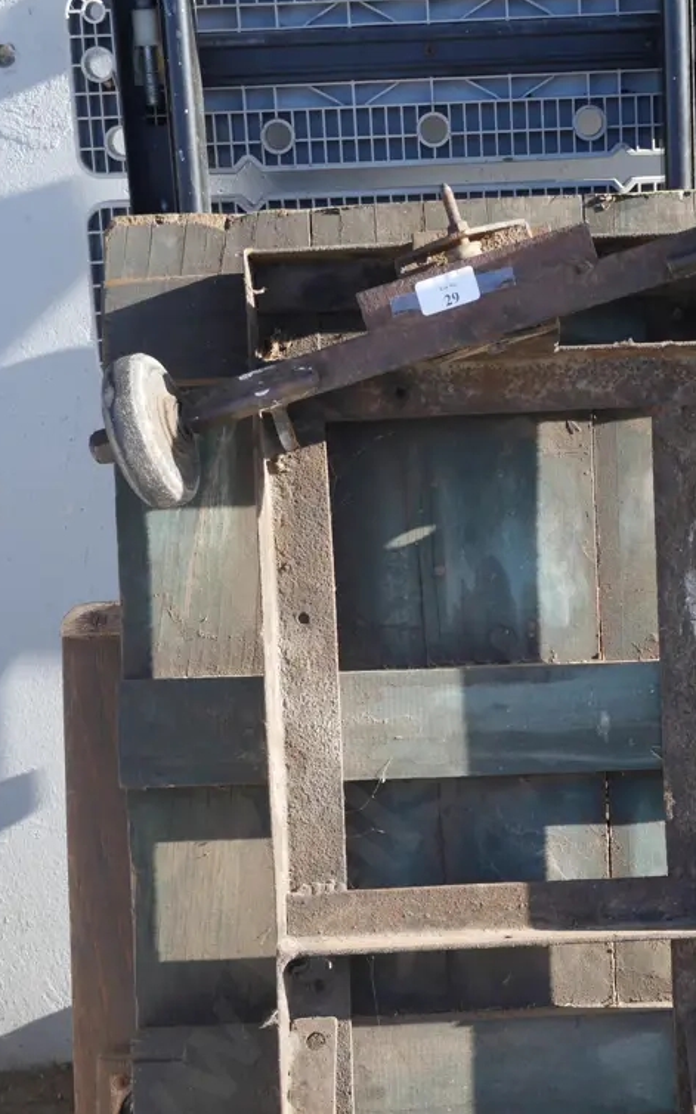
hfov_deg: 18.0
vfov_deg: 28.5
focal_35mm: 72
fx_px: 2186
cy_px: 659
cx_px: 514
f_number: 5.6
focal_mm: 25
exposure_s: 1/125
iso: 200
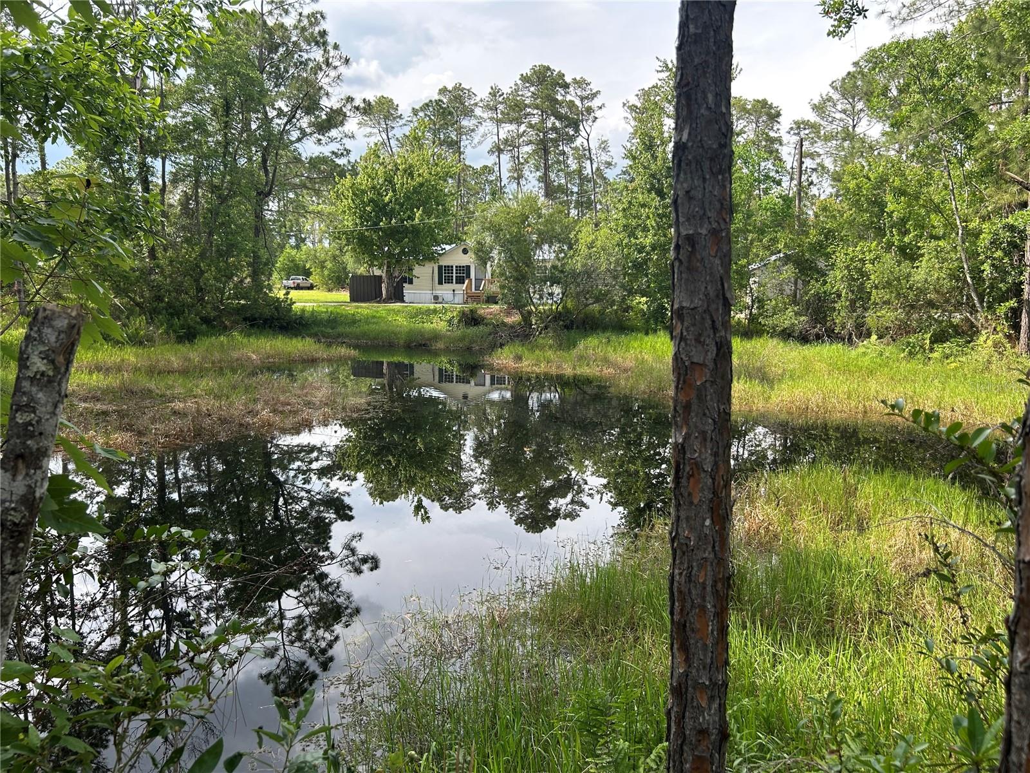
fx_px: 774
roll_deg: -0.9
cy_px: 386
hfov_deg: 67.3
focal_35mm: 26
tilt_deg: -7.9
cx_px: 515
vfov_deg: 53.1
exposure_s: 1/965
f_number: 1.5
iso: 50
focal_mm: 5.7
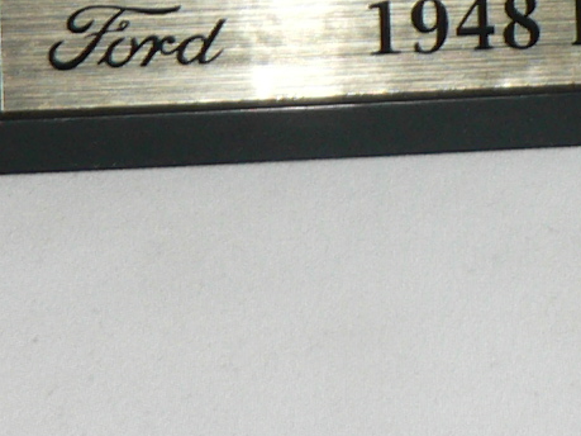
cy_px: -550
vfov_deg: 6.0
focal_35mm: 240
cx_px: 597
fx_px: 4027
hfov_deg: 8.2
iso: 80
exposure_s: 1/60
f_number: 2.8
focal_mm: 7.1
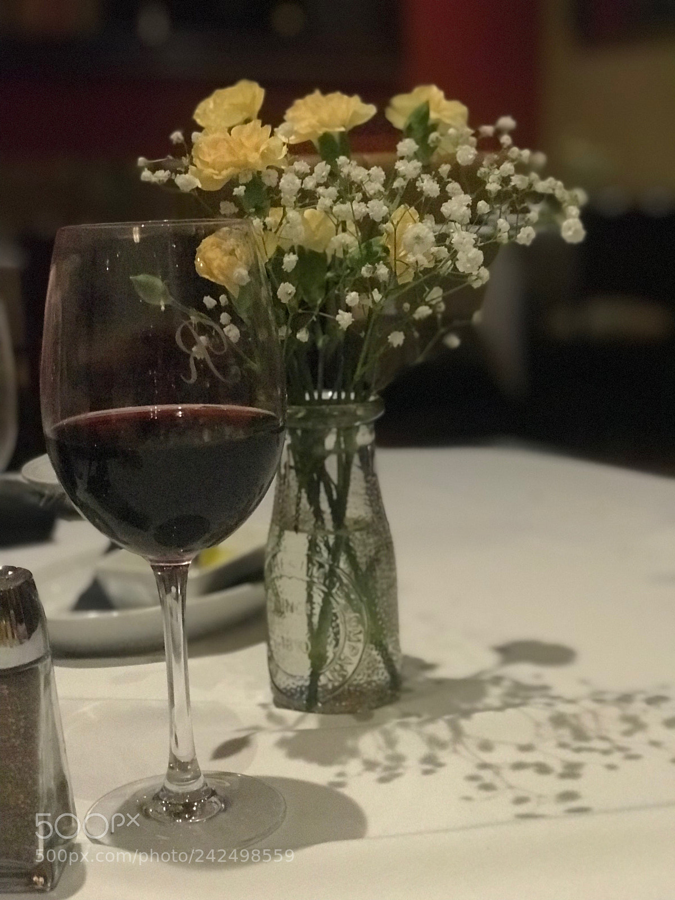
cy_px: 450
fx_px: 1482
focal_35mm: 57
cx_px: 338
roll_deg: +1.0
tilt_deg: -11.3
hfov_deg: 25.7
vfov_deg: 33.8
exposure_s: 1/60
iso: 1250
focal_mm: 6.6
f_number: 2.8
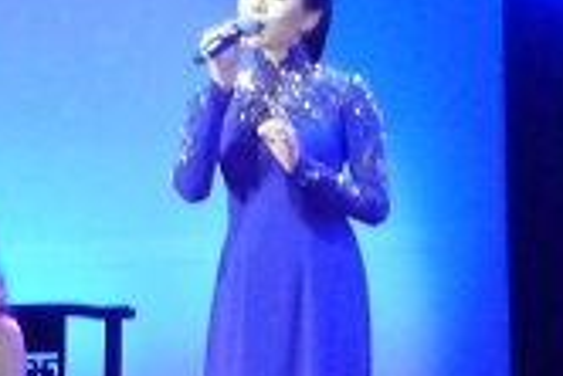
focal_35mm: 577
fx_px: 9031
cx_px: -197
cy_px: 59
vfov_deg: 2.4
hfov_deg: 3.6
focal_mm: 19.2
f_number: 3.3
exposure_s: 1/50
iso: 800
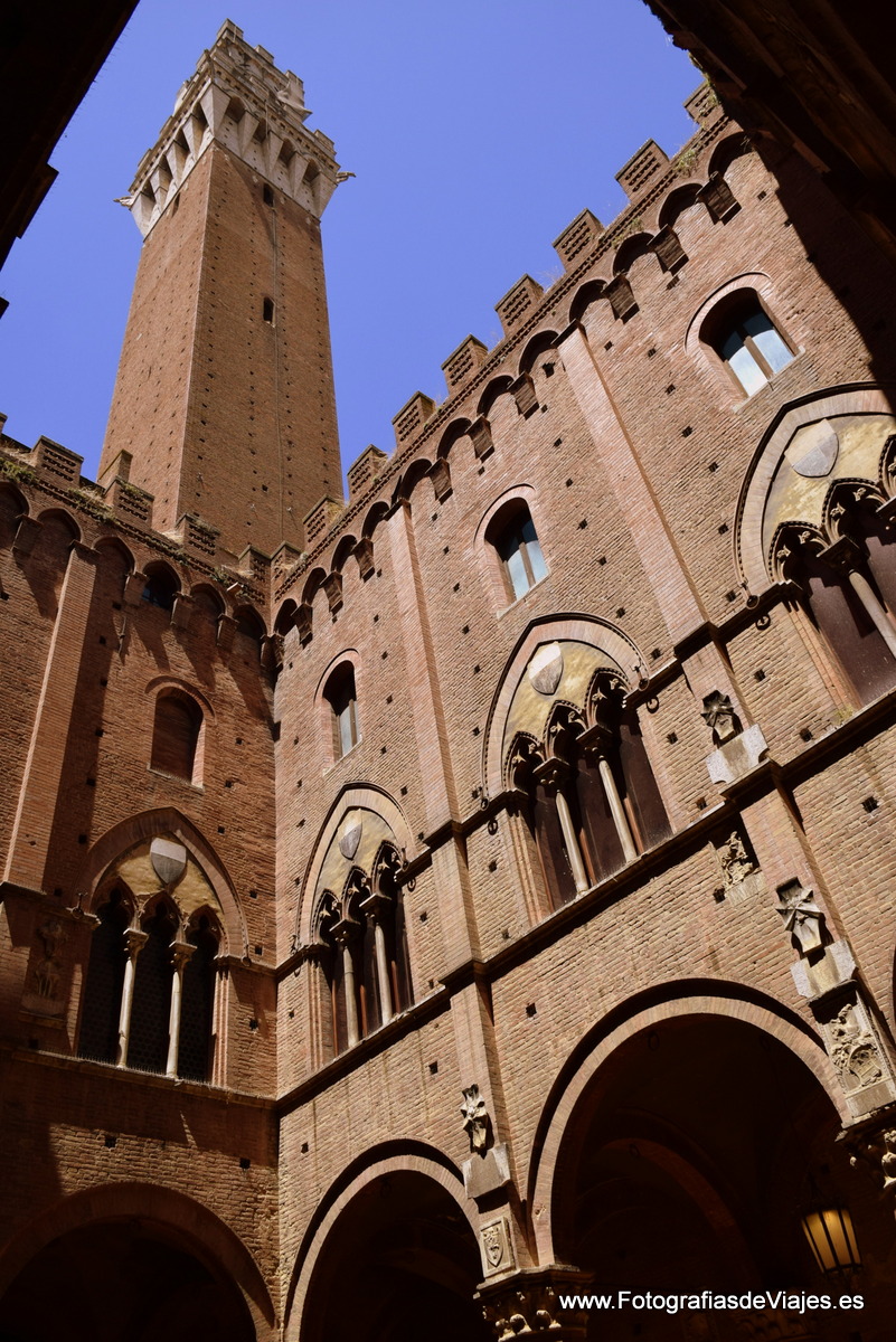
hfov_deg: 48.0
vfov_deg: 67.4
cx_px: 448
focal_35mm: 27
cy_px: 671
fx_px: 1007
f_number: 5.6
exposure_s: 1/1600
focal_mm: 18
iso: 400
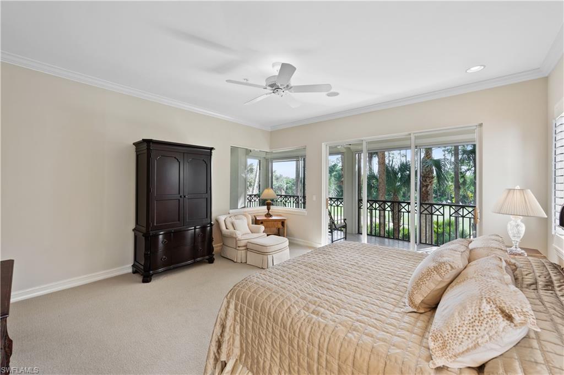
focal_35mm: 14
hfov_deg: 104.3
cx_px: 282
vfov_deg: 81.1
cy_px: 188
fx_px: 219
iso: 400
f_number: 8
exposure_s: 1/3
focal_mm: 14
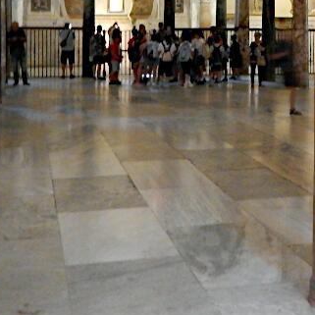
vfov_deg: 22.3
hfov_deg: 22.0
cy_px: 40
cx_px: 308
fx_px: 782
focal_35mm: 76
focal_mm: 4
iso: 800
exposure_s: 1/4
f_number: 3
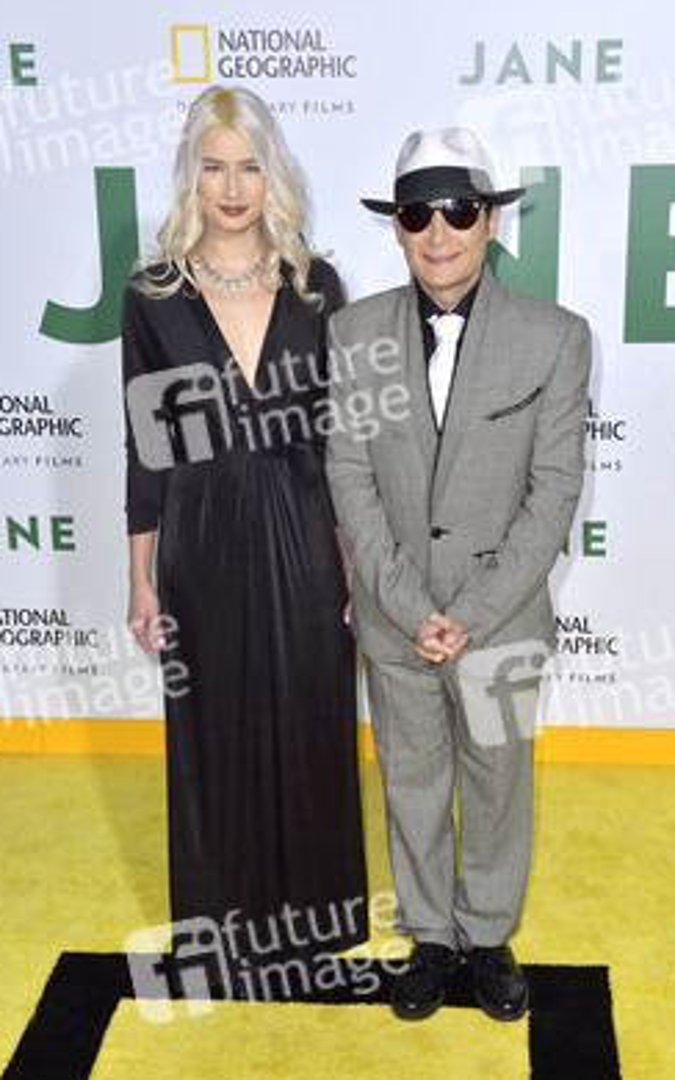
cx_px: 350
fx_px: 1382
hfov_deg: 27.4
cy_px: 543
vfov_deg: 42.6
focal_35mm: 47
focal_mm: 45
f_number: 6.3
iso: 500
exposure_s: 1/320
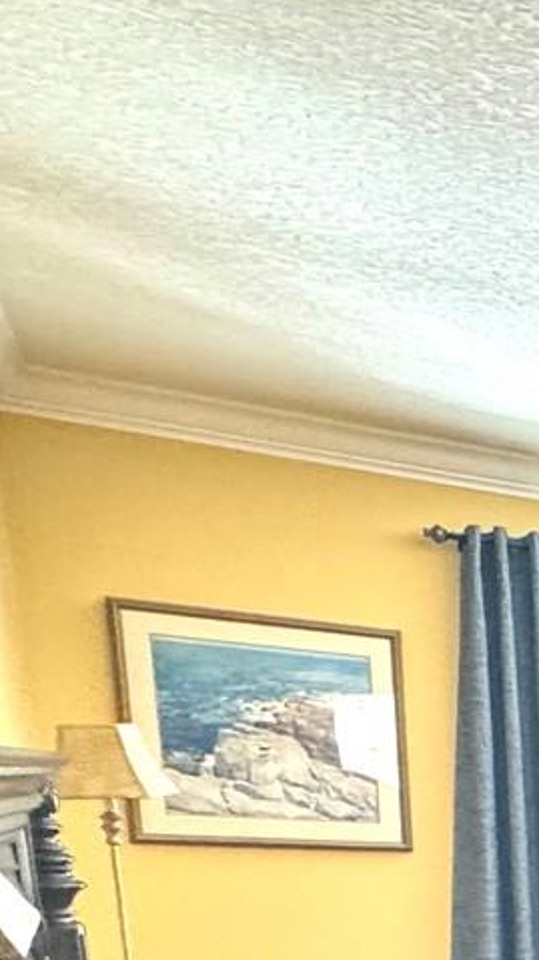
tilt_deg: -11.5
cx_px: 1182
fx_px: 1297
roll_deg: -2.5
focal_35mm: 51
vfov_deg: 34.4
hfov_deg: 16.0
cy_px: 1084
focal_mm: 2.22
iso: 400
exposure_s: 1/60
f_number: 2.2
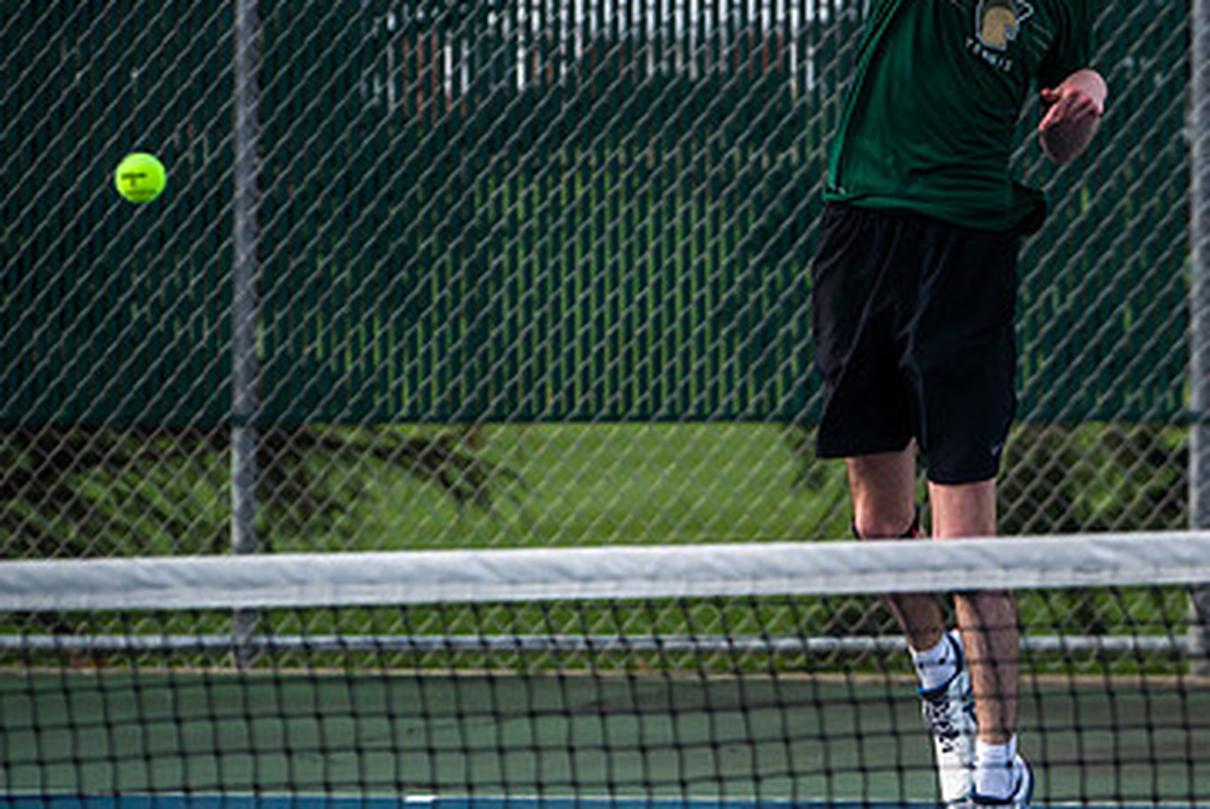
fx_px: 14632
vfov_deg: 3.2
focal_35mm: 435
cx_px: 936
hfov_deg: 4.7
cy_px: 354
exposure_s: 1/2500
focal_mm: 200
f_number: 4.5
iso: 800
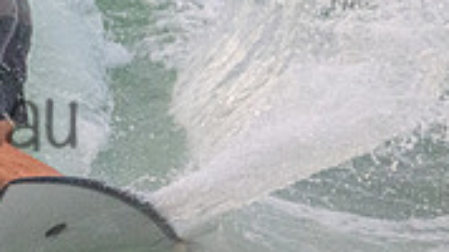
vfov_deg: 0.4
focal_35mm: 3141
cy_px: 17
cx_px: -80
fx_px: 37385
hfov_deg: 0.7
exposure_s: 1/2000
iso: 5600
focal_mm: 800
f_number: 11
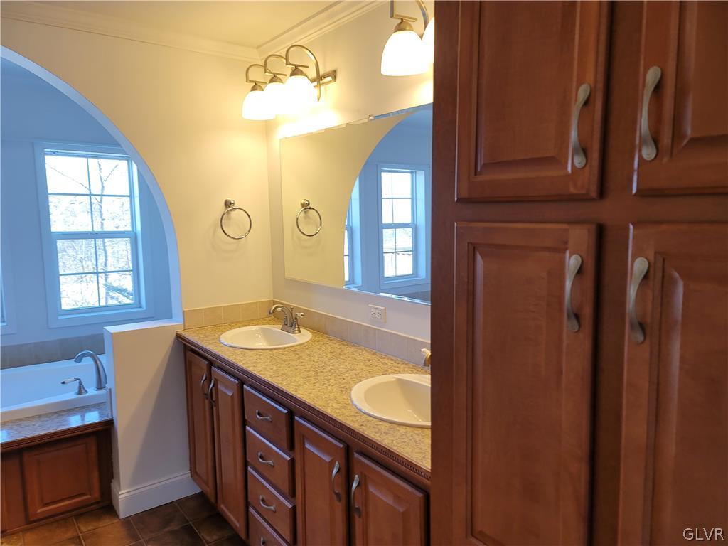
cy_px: 273
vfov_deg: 54.9
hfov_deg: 69.4
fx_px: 526
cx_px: 364
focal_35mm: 25
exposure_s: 1/120
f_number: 1.8
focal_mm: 7
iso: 80
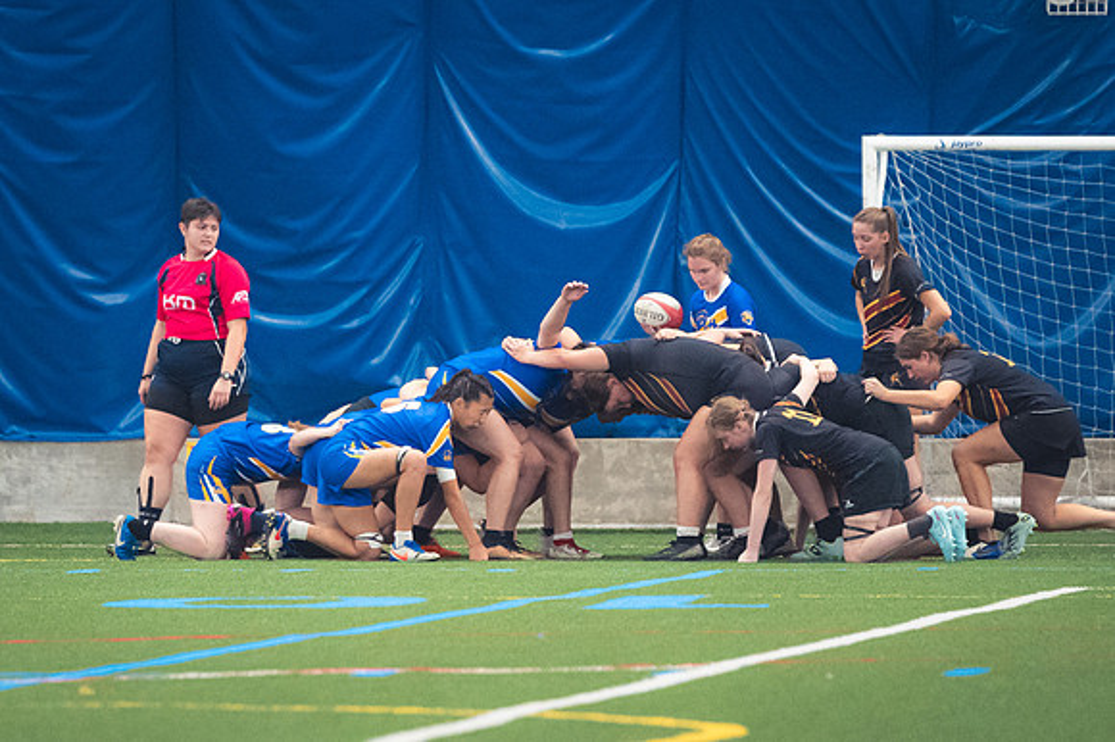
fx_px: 14248
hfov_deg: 4.5
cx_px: 297
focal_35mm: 460
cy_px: 371
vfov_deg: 3.0
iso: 5000
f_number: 2.8
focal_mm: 200
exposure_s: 1/320
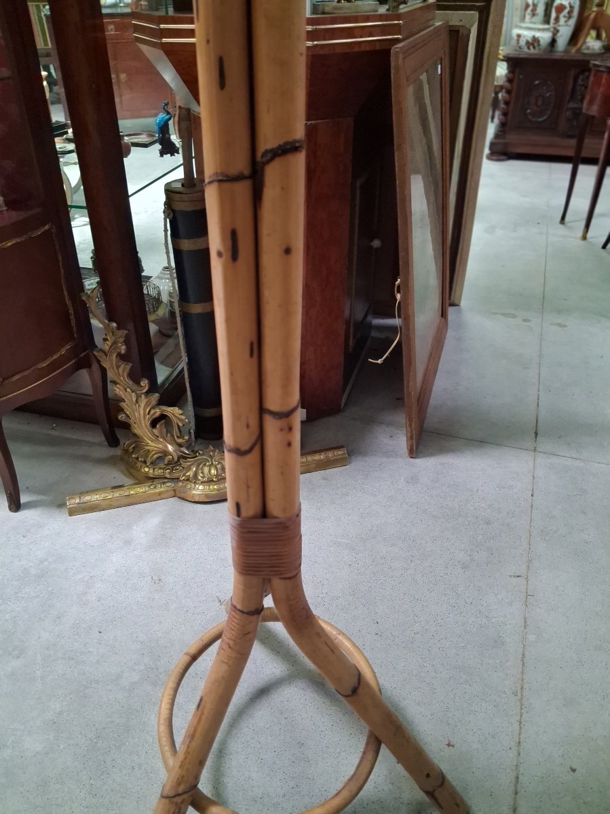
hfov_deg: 51.3
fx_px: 635
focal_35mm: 27
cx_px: 305
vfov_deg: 65.3
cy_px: 407
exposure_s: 1/50
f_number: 1.8
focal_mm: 4
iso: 500
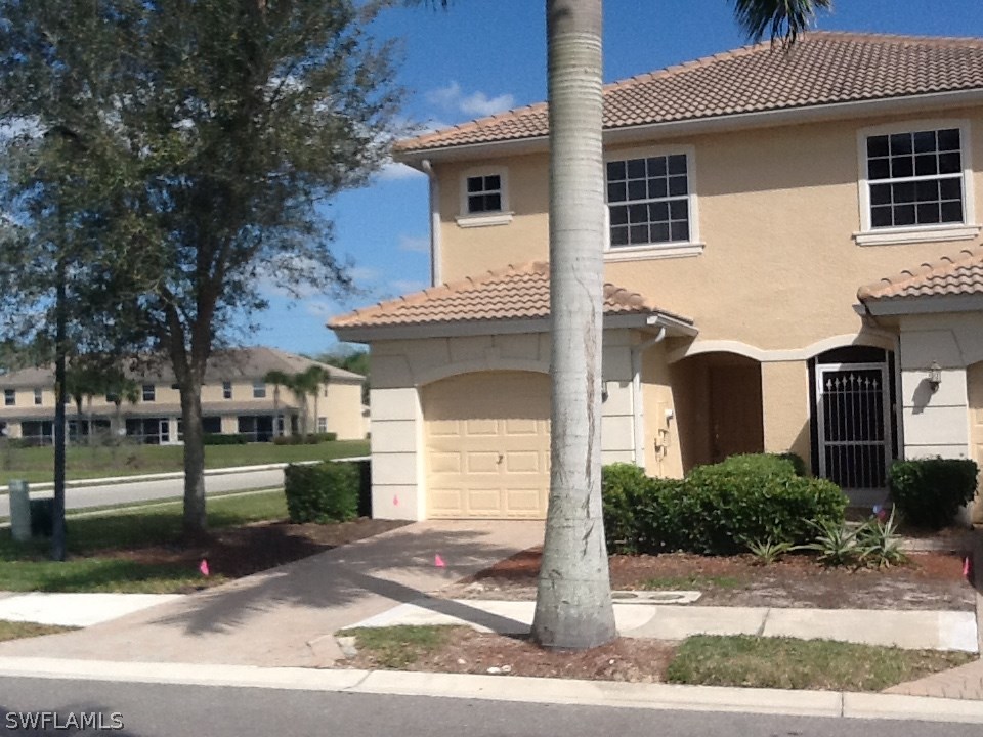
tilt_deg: +3.9
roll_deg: +1.9
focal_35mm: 44
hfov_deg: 42.9
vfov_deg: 32.9
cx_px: 492
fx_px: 1249
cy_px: 368
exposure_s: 1/2058
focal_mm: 2.03
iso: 40
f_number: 2.4
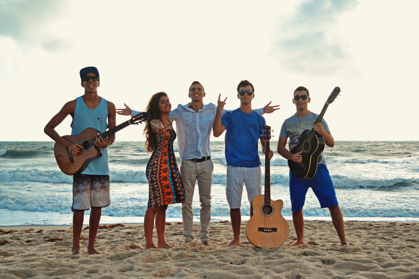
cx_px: 210
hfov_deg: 43.6
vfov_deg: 29.9
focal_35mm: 45
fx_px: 524
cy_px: 140
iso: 200
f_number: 4.5
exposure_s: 1/800
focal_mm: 30
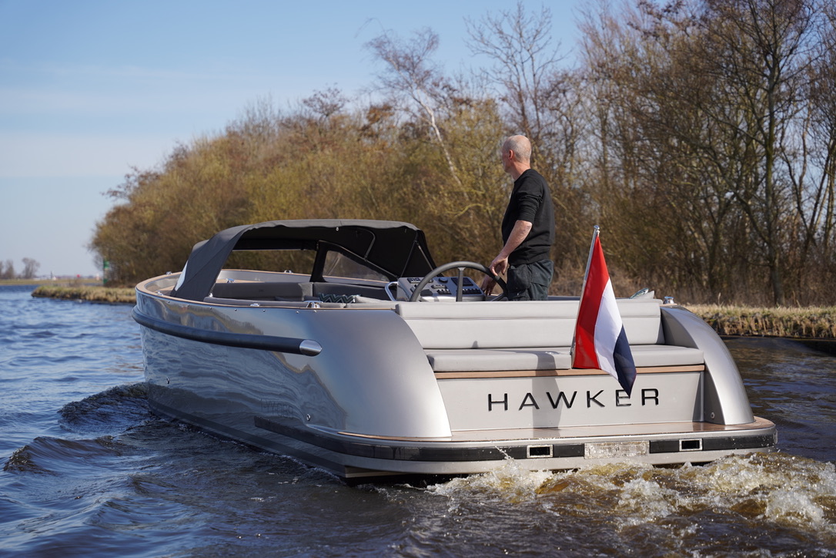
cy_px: 279
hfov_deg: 30.0
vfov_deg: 20.3
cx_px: 418
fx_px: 1558
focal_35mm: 67
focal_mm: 67.1
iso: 100
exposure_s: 1/1250
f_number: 3.5
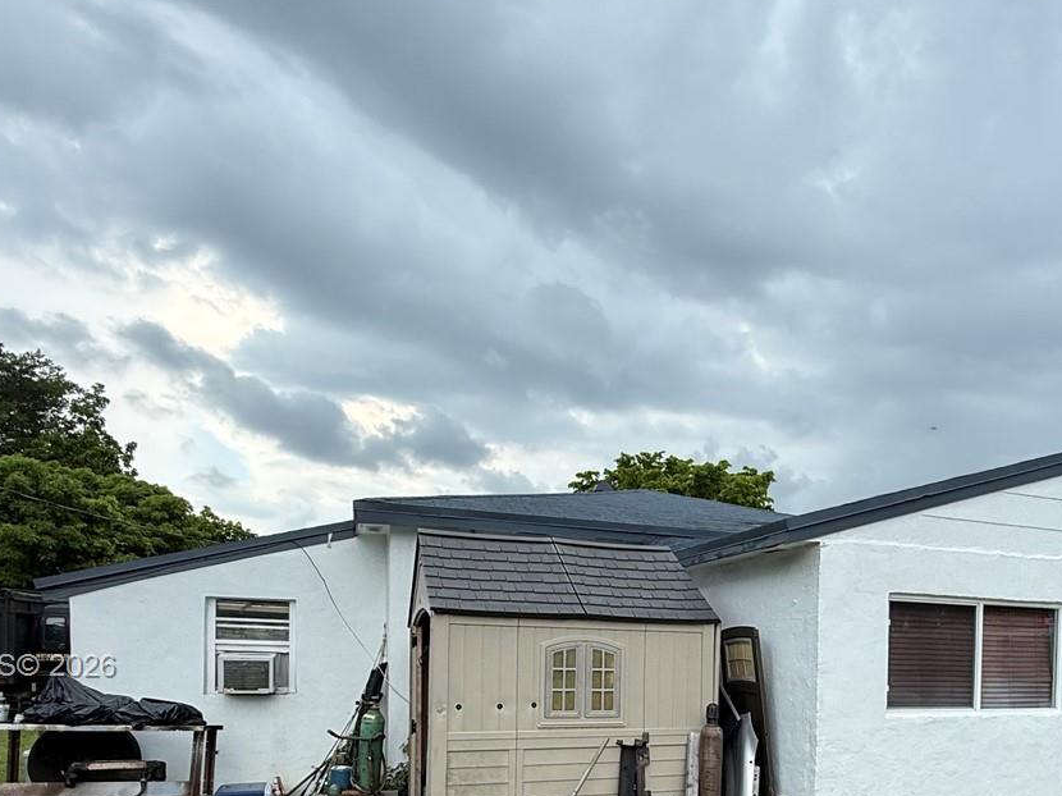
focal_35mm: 27
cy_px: 668
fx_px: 828
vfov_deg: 47.7
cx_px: 741
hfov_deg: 63.0
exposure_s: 1/436
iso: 50
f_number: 2.2
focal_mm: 2.22
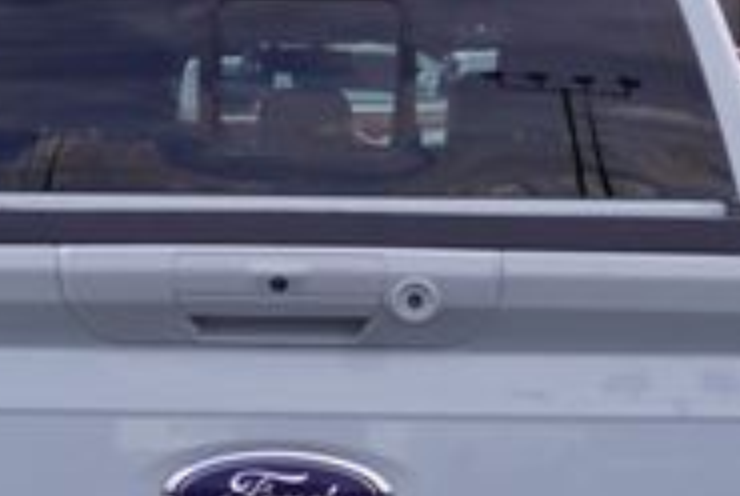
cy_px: 592
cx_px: 256
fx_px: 2238
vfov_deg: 12.4
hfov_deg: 18.7
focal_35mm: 109
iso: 100
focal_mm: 21
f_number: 9
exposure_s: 1/125
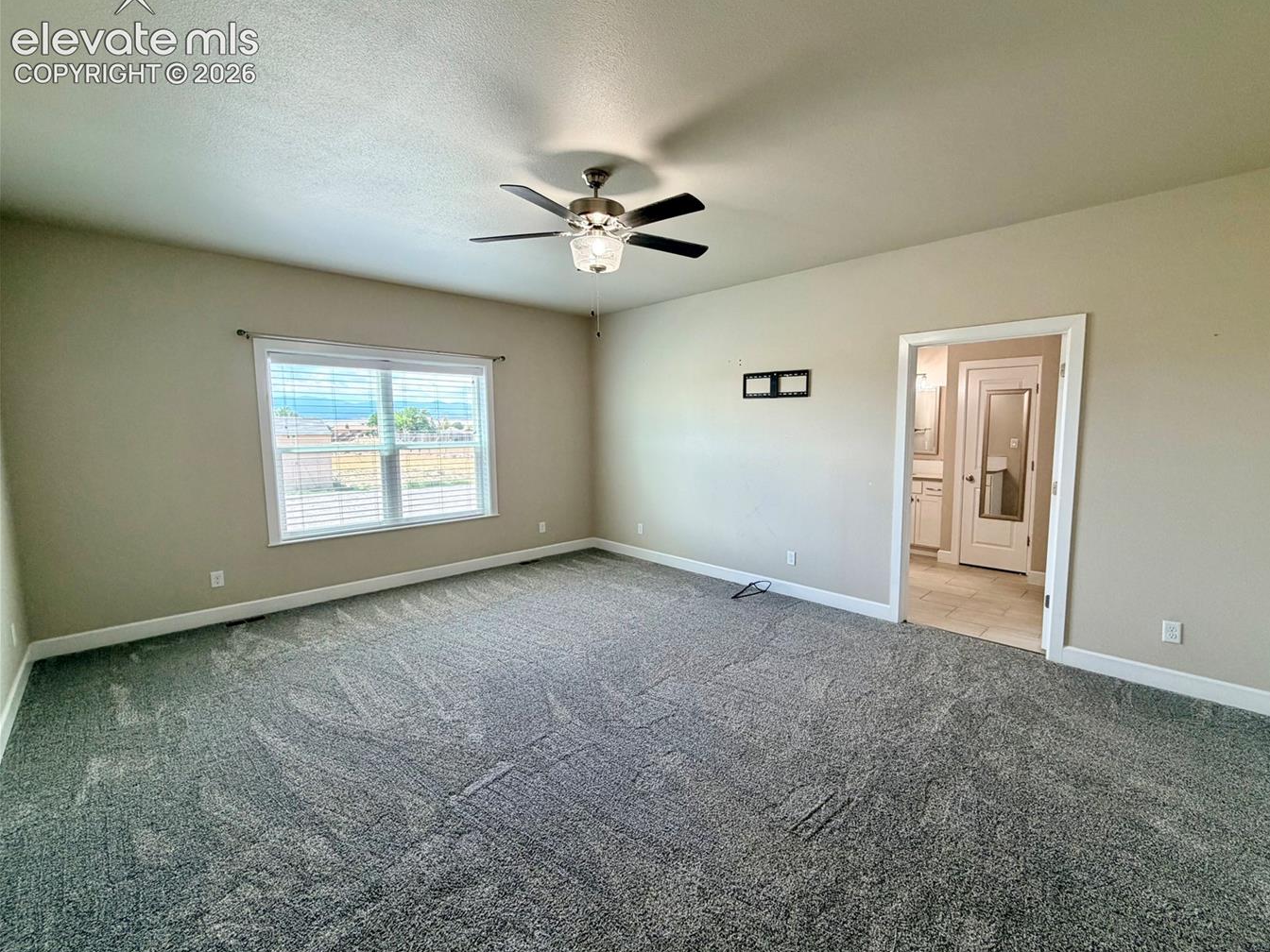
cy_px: 476
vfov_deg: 81.7
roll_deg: +0.5
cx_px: 679
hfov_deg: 98.0
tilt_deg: -5.7
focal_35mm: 15
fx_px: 550
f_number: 2.2
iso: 160
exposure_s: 1/120
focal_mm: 2.22
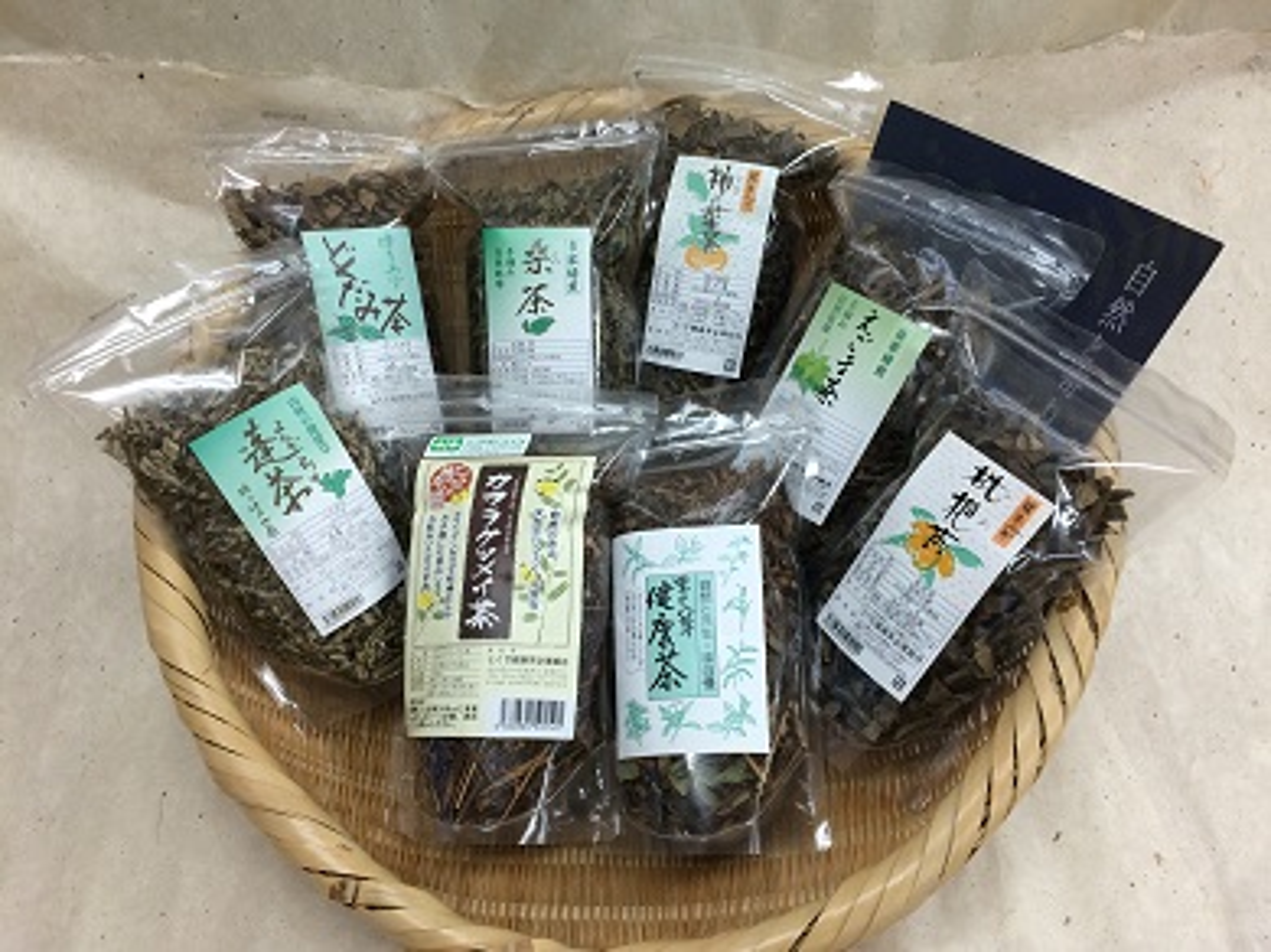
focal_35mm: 29
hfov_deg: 61.7
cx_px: 636
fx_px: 1064
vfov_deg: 48.2
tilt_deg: -49.2
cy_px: 476
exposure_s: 1/30
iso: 40
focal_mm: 4.15
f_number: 2.2
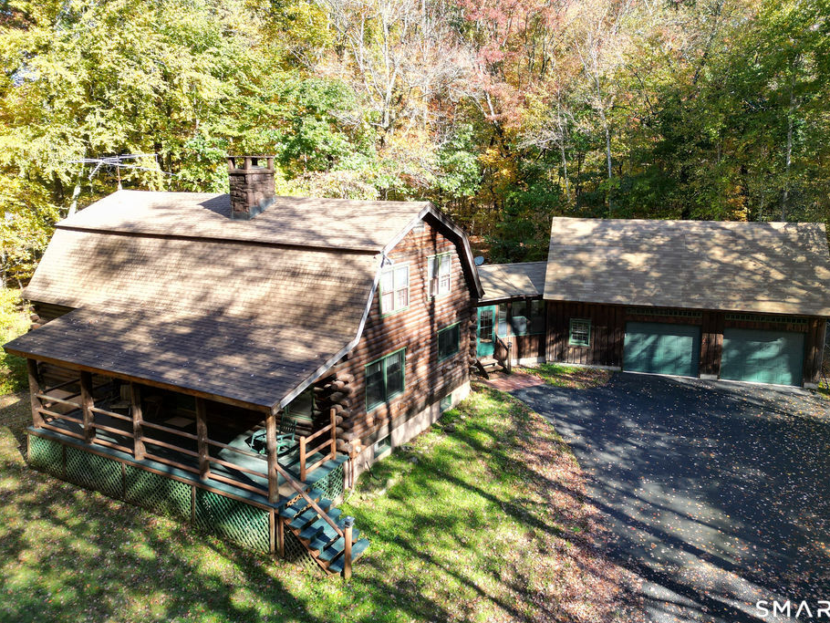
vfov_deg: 51.3
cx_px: 440
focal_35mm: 27
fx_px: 648
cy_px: 286
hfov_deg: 65.3
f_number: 1.7
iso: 100
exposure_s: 1/400
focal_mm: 6.72
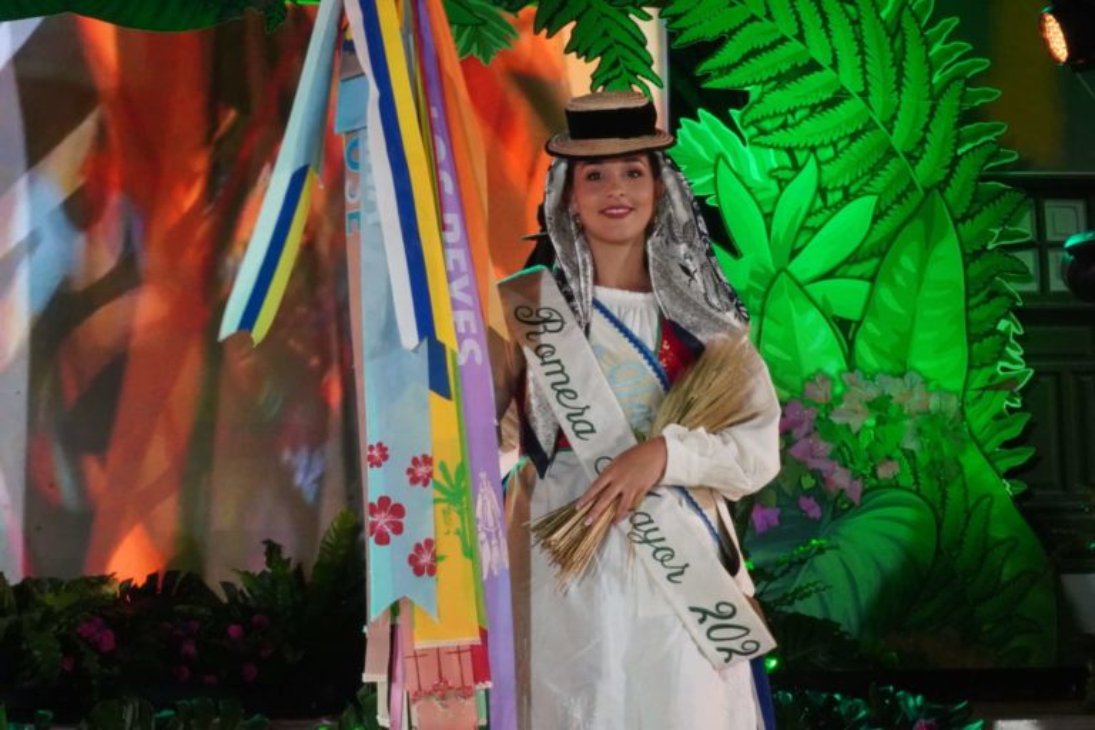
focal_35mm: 75
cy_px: 365
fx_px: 2281
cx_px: 548
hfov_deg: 27.0
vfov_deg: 18.2
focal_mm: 50
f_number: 29
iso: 6400
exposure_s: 1/30
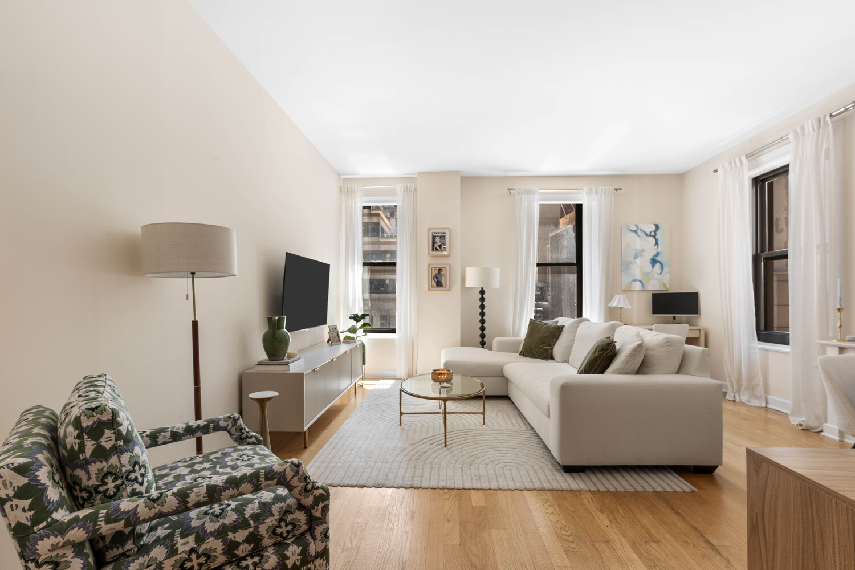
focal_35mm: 16
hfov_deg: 96.7
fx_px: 380
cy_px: 285
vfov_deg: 73.7
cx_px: 428
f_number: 11
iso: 200
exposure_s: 1/2.5
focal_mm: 16
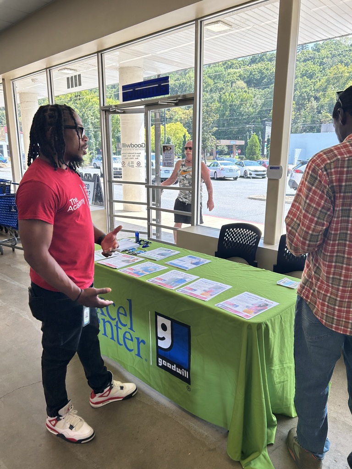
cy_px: 234
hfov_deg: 53.1
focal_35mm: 26
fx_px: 353
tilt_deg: -13.6
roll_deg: -1.4
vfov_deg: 67.3
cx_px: 176
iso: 50
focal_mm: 5.7
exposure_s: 1/544
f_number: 1.5
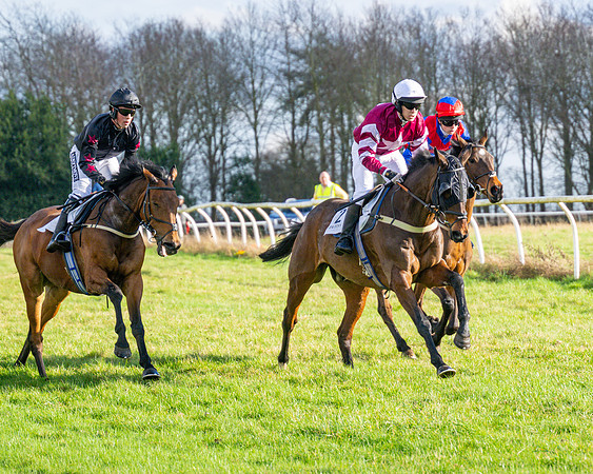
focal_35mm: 228
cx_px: 400
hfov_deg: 8.5
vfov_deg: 6.8
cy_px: 249
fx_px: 4001
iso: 400
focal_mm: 120
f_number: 4
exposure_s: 1/1600
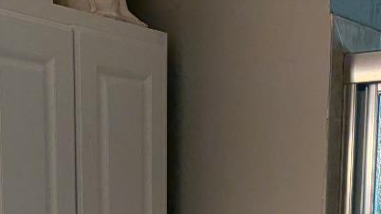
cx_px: 196
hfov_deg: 20.0
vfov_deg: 9.8
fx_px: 1081
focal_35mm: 107
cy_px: 534
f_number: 1.6
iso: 160
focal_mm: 5.96
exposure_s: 1/120
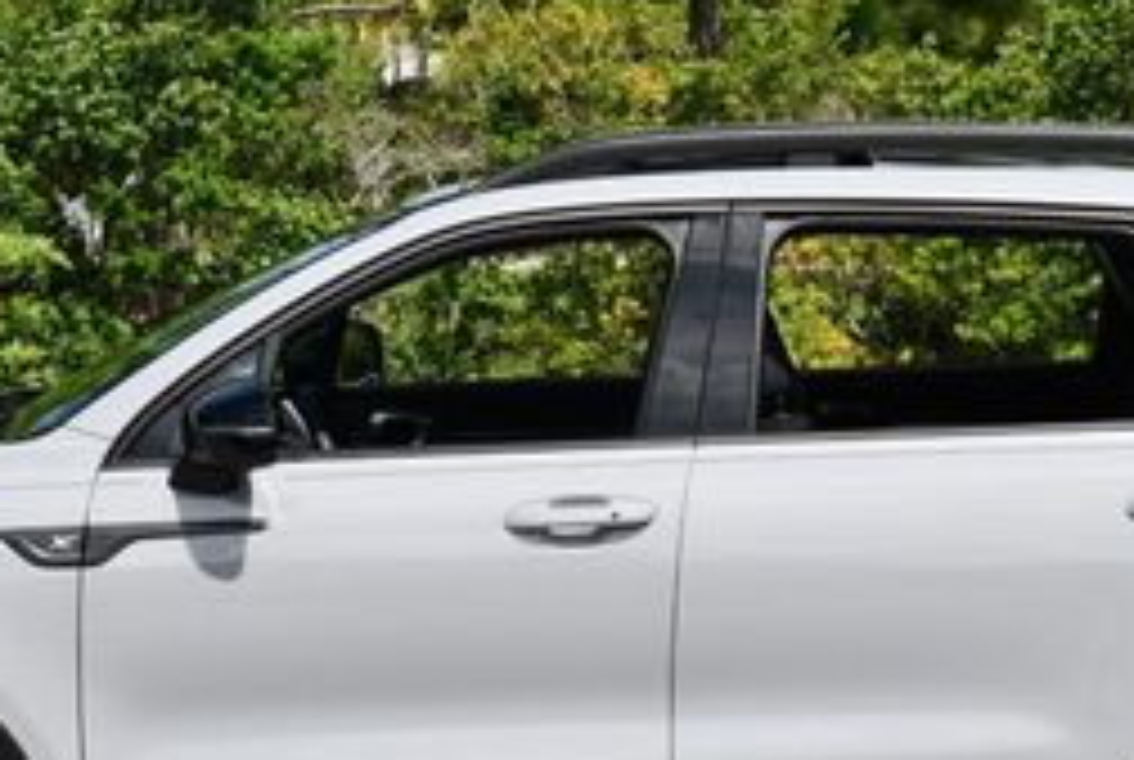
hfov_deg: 15.5
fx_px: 4165
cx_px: 612
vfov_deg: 10.4
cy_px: 382
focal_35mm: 132
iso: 100
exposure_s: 1/250
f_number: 8
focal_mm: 26
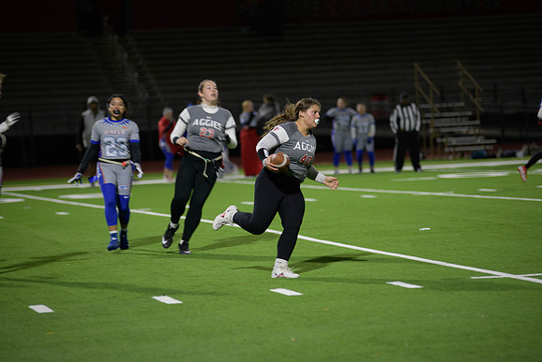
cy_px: 181
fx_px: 2259
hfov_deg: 13.7
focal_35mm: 150
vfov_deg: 9.2
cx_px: 271
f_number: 2.8
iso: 720
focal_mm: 150
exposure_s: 1/200
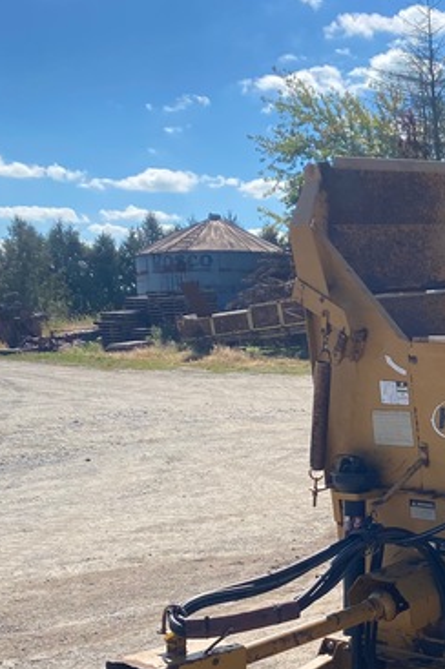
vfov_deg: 33.4
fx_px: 1096
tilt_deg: -8.0
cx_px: 622
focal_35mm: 59
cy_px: 487
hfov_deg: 20.4
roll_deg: -0.6
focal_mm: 4.25
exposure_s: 1/2463
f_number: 1.8
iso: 32
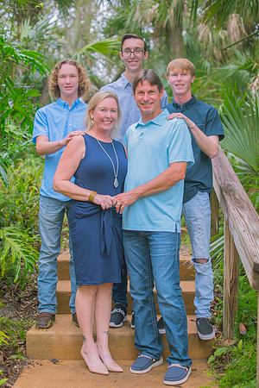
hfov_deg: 26.0
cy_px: 194
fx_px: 561
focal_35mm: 52
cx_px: 130
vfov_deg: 38.2
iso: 100
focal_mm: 35
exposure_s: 1/250
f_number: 2.2
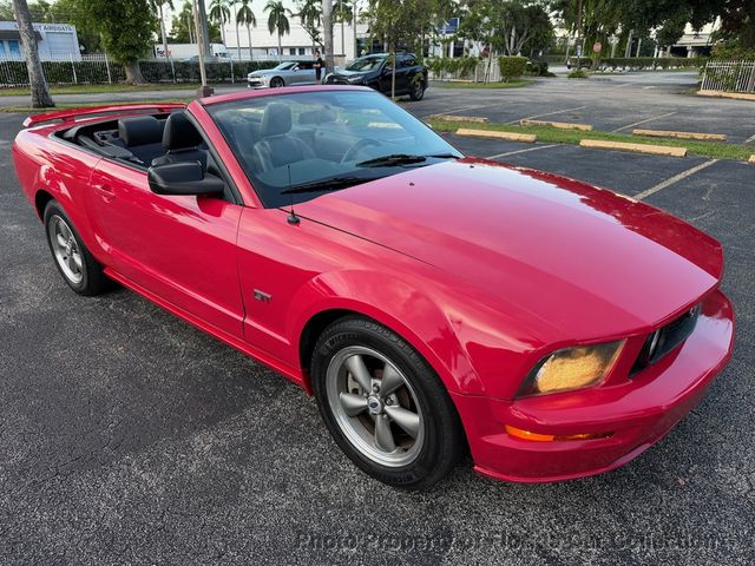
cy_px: 283
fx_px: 523
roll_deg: -0.1
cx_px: 378
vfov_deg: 56.8
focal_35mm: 24
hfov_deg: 71.6
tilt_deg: -22.7
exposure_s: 1/169
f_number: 1.78
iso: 80
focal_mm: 6.76
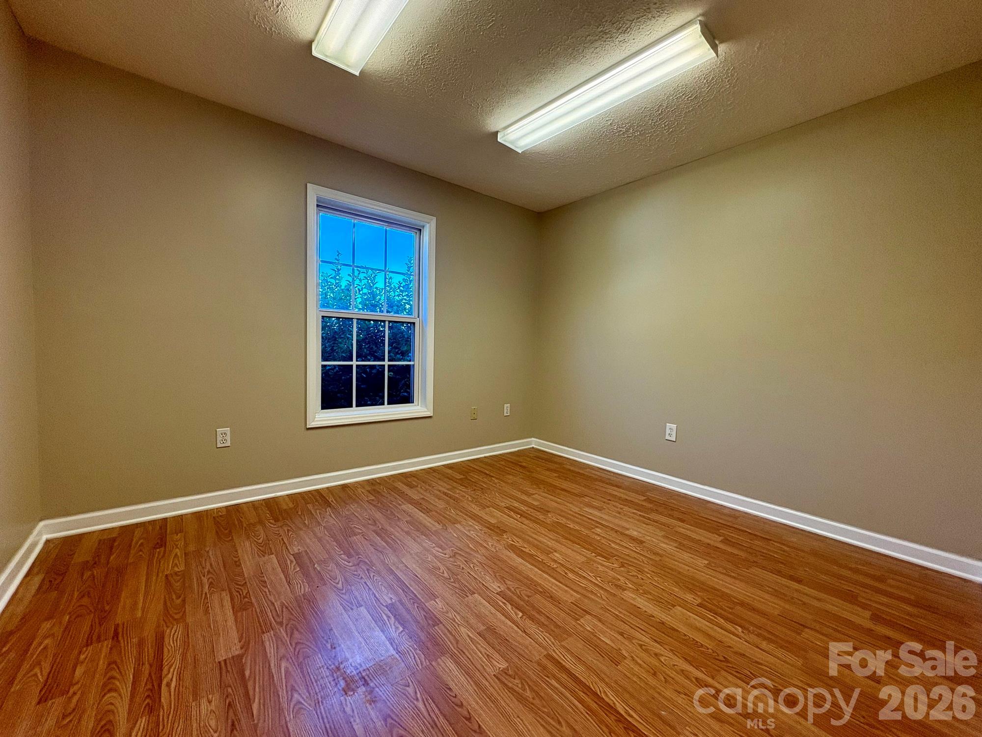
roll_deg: -1.0
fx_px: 397
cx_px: 491
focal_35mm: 14
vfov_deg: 85.7
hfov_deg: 102.1
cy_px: 368
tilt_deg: -2.6
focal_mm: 2.22
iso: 125
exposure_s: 1/120
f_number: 2.2
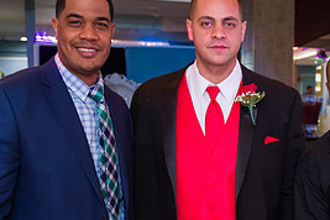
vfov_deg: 19.2
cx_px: 269
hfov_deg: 28.2
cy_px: 182
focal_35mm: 70
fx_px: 642
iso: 1000
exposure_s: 1/125
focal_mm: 28
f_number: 3.2
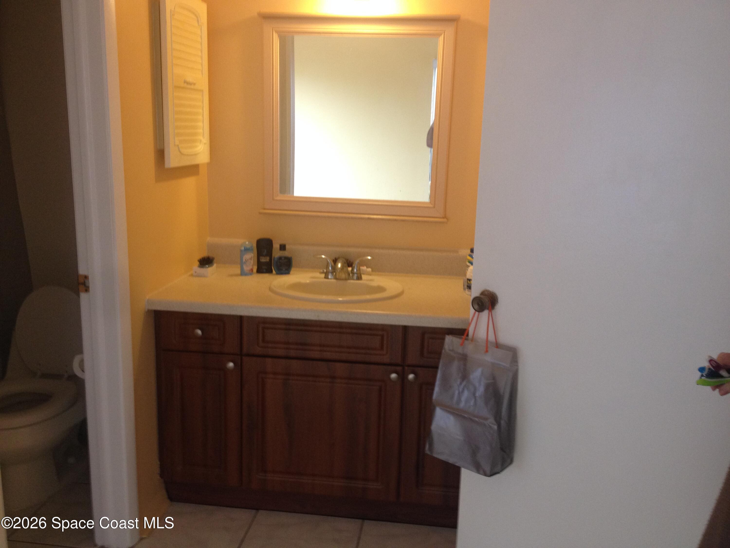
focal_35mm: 35
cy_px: 274
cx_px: 365
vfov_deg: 40.7
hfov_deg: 52.6
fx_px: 738
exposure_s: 1/20
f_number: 2.4
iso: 125
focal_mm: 4.28
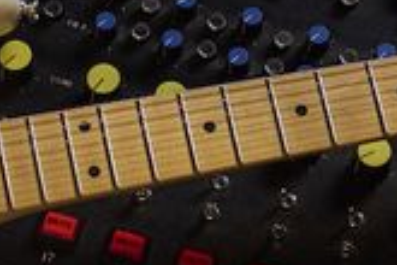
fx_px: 2700
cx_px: 190
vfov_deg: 5.6
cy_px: 187
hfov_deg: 8.4
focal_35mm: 245
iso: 1250
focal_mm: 31.5
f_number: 3.2
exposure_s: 1/80
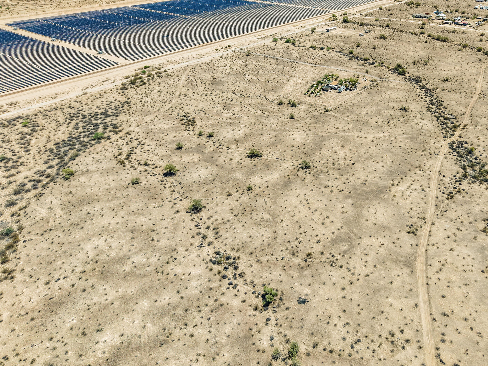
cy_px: 182
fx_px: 409
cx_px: 289
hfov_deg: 61.2
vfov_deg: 48.2
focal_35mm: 29
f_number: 1.8
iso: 100
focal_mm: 8.67
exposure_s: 1/160
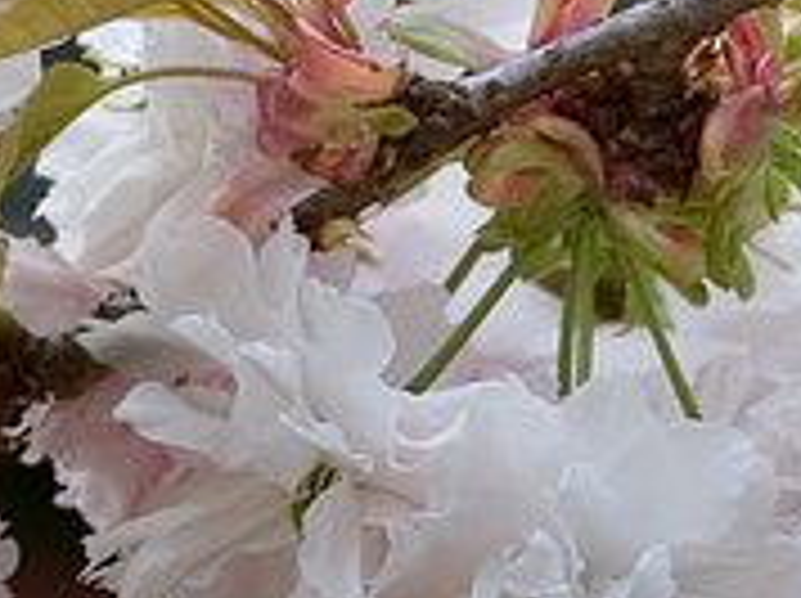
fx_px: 7695
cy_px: 818
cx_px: 1278
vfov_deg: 4.4
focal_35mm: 333
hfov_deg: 5.9
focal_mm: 40
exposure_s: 1/160
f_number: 5.6
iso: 200
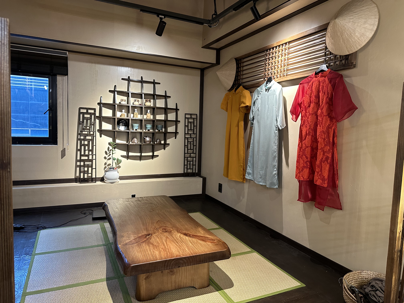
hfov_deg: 71.6
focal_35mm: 24
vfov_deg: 56.8
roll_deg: -1.4
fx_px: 280
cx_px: 202
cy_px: 152
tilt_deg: -3.8
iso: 320
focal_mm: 6.86
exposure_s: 1/60
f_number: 1.78
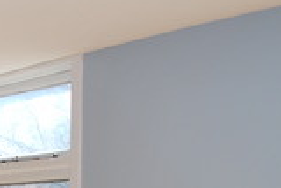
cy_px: 325
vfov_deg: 11.8
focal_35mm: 108
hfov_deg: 17.0
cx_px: -146
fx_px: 844
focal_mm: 18
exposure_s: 1/160
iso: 100
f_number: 3.5
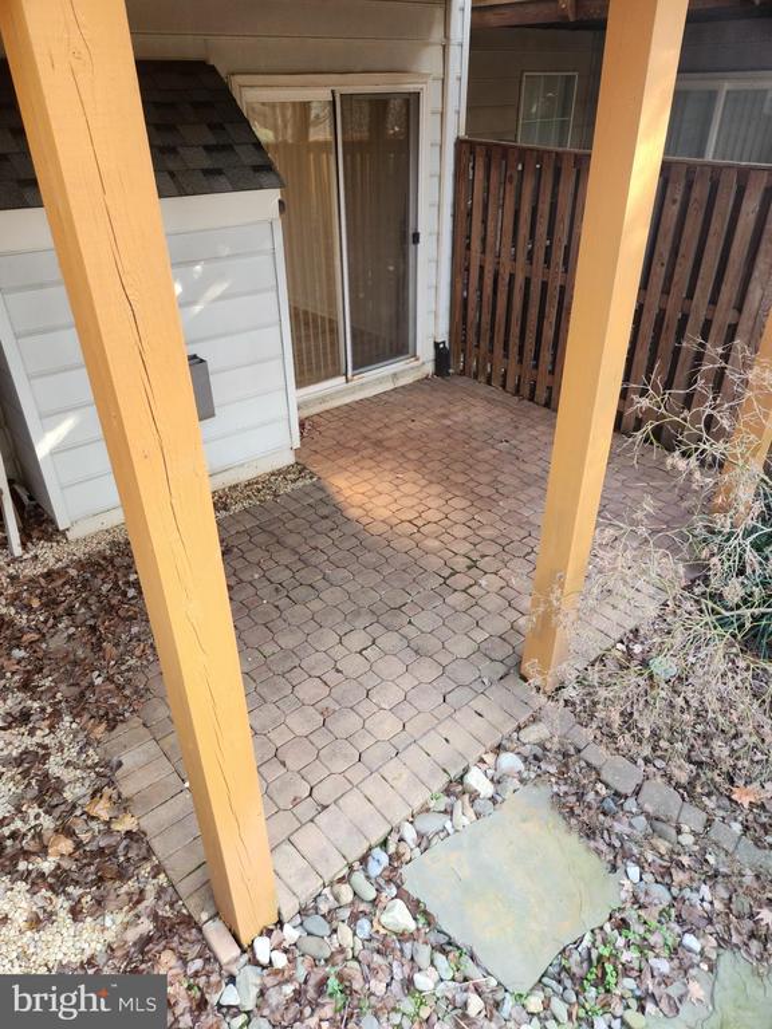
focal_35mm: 23
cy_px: 514
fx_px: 684
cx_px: 386
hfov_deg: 58.9
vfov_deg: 73.9
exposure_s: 1/120
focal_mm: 5.4
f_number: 1.8
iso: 200
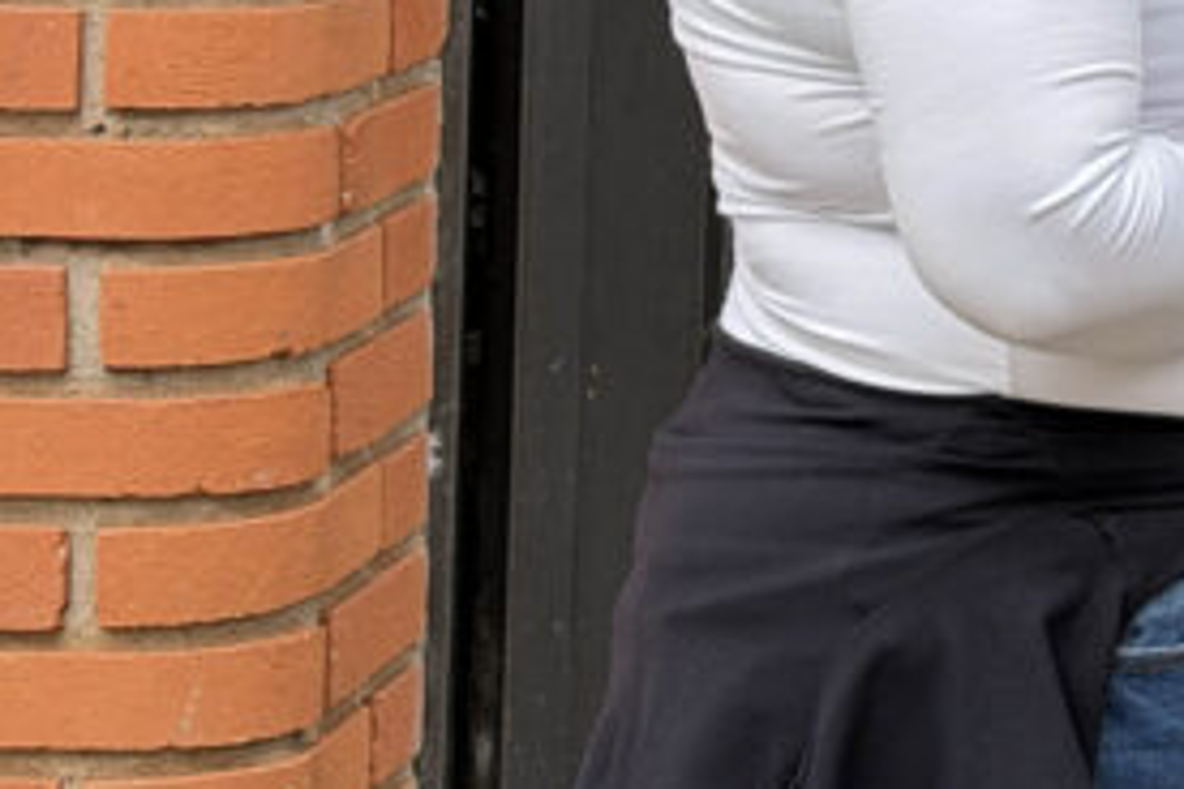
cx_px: 2192
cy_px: -116
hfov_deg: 10.4
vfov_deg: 7.4
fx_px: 6084
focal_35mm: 185
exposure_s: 1/251
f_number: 1.78
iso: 80
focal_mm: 6.76
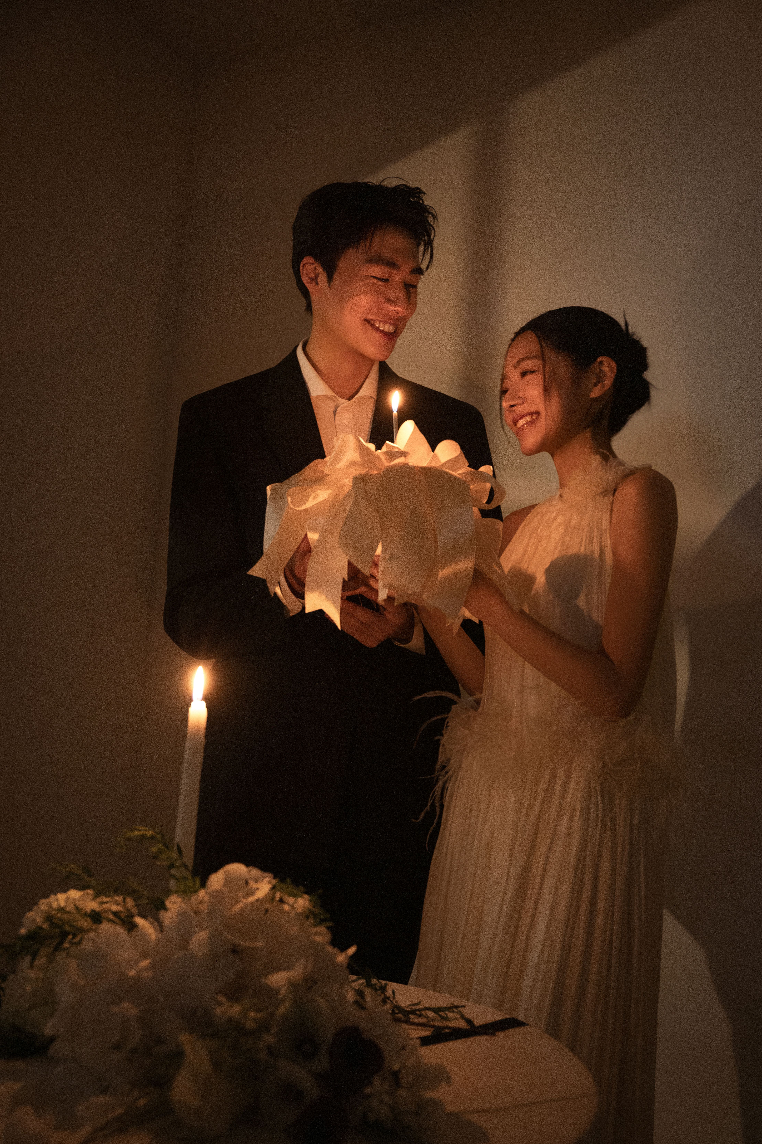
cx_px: 399
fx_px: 1175
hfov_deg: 35.9
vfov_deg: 51.9
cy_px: 599
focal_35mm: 37
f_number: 3.5
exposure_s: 1/100
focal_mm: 35
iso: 10000
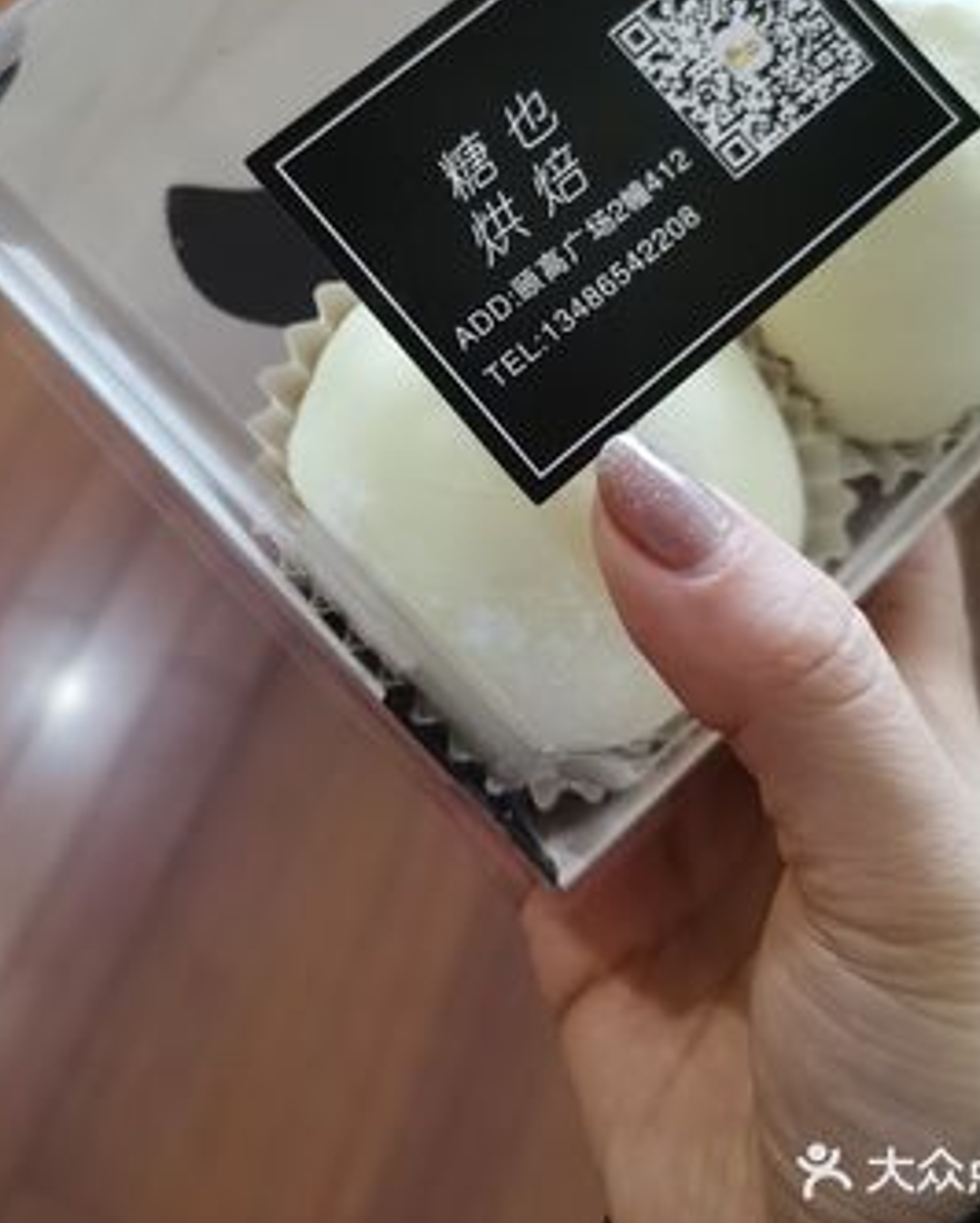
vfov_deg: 48.1
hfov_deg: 40.2
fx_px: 1340
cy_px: 394
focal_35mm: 37
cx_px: 479
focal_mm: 5.56
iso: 640
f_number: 1.6
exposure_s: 1/25
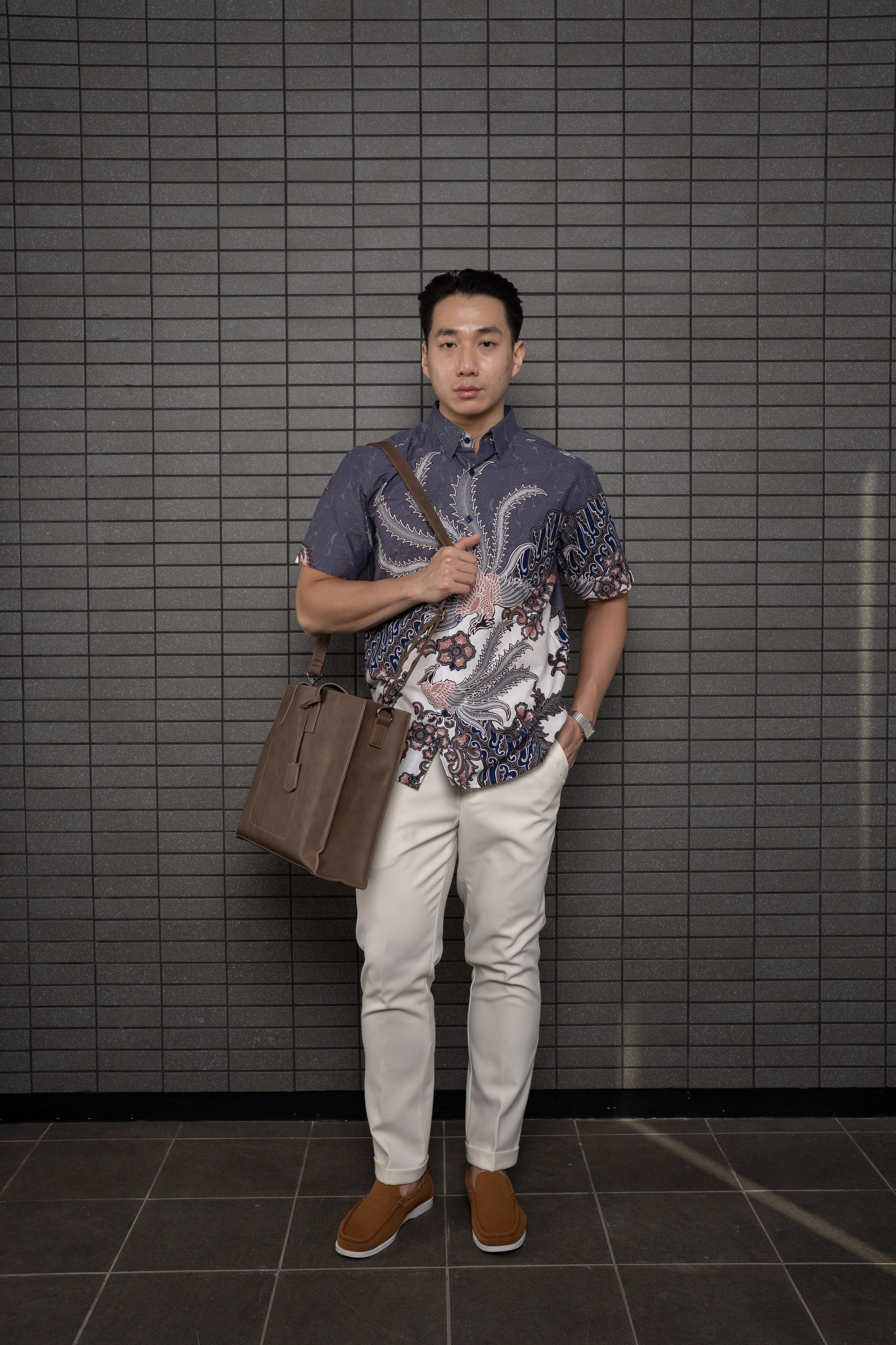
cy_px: 672
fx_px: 1333
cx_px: 448
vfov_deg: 53.5
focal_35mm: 36
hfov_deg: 37.2
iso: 160
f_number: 8
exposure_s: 1/125
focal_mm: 35.7
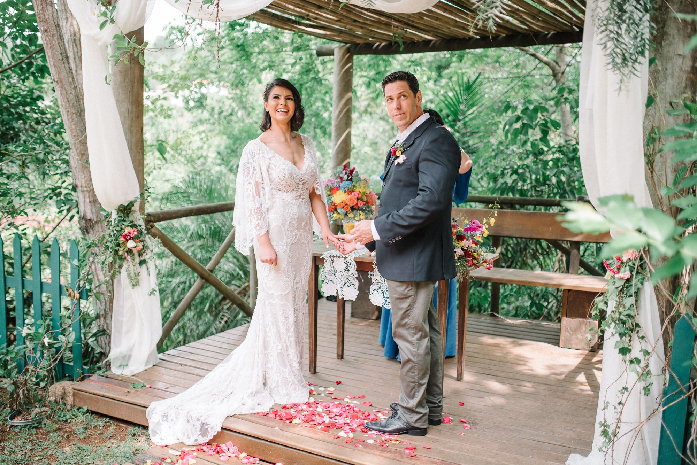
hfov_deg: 54.4
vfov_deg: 37.9
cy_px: 232
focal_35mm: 35
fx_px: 678
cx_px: 348
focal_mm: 35
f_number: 1.8
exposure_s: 1/2000
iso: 400
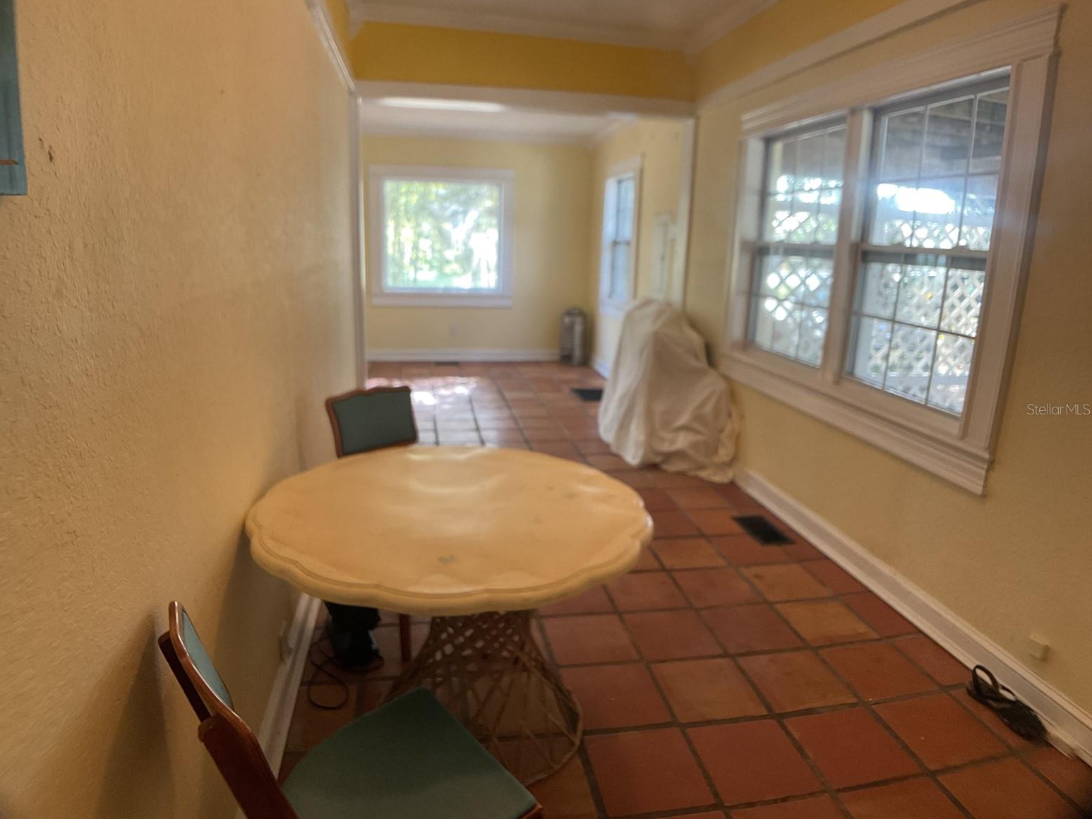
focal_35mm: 30
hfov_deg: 60.0
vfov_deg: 46.8
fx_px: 946
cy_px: 409
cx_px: 529
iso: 100
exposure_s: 1/60
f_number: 1.8
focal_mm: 3
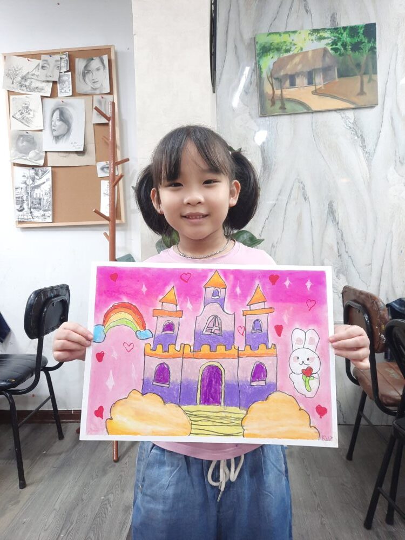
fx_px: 390
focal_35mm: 25
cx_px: 202
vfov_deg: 69.4
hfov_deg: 54.9
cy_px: 270
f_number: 2
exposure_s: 1/50
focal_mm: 4.6
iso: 200
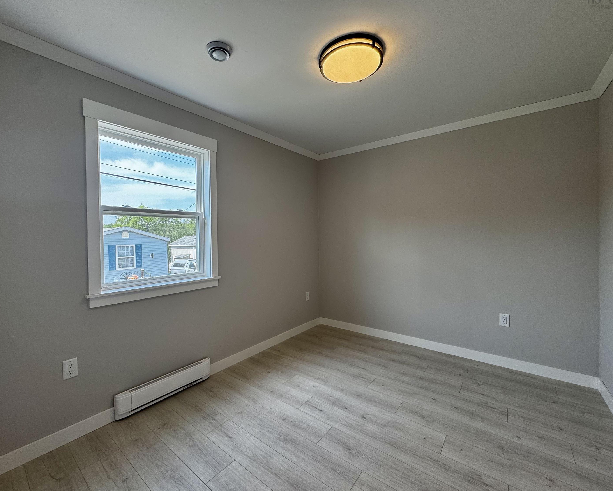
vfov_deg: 84.0
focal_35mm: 15
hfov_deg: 96.7
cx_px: 289
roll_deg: +1.1
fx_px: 272
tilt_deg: -0.6
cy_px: 240
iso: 40
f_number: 2.2
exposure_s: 1/134
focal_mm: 2.22
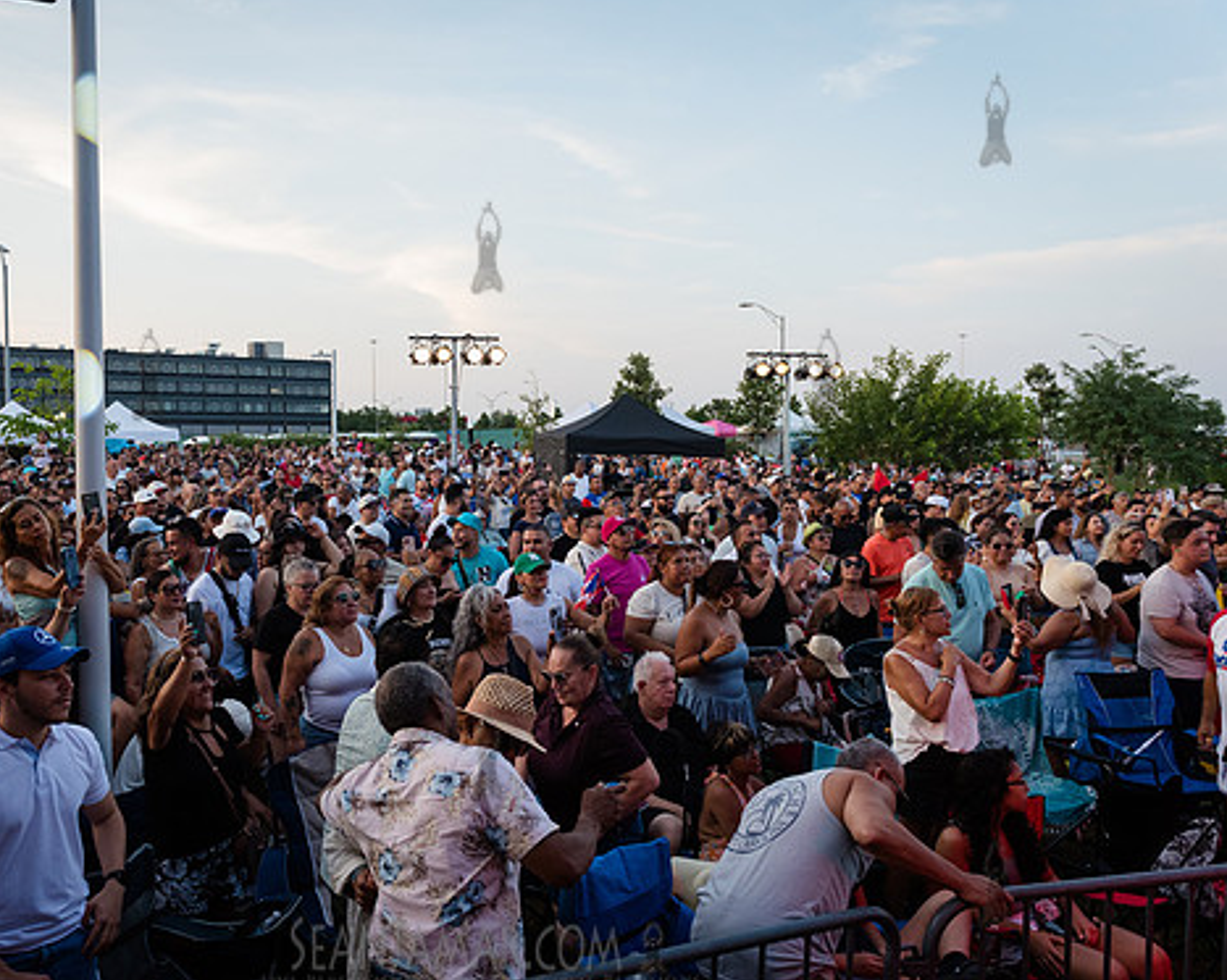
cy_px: 501
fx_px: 1016
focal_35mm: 28
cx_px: 486
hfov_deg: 61.7
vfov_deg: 51.5
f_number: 4
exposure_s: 1/640
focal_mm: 24
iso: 2000
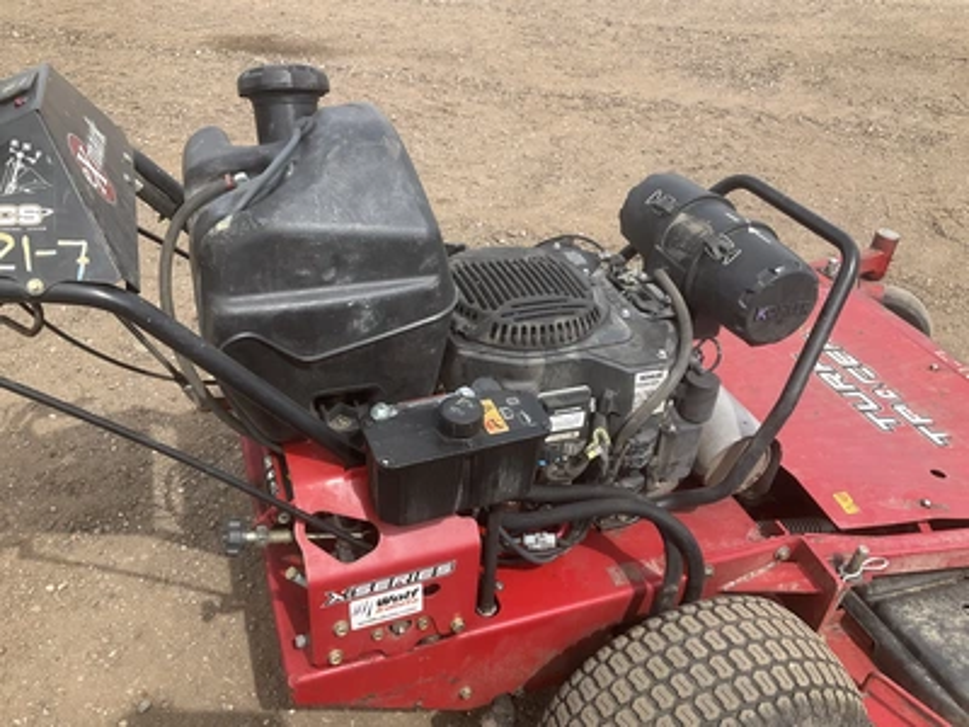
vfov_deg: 48.2
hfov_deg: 61.7
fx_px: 812
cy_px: 364
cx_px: 484
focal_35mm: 29
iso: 25
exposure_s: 1/898
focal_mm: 3
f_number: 1.8
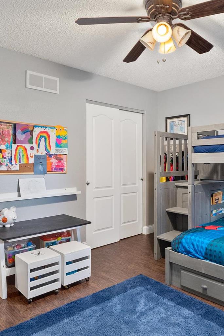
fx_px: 261
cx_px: 136
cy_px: 162
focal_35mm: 28
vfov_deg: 65.4
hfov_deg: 46.1
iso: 640
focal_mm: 9
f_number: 9
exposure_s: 1
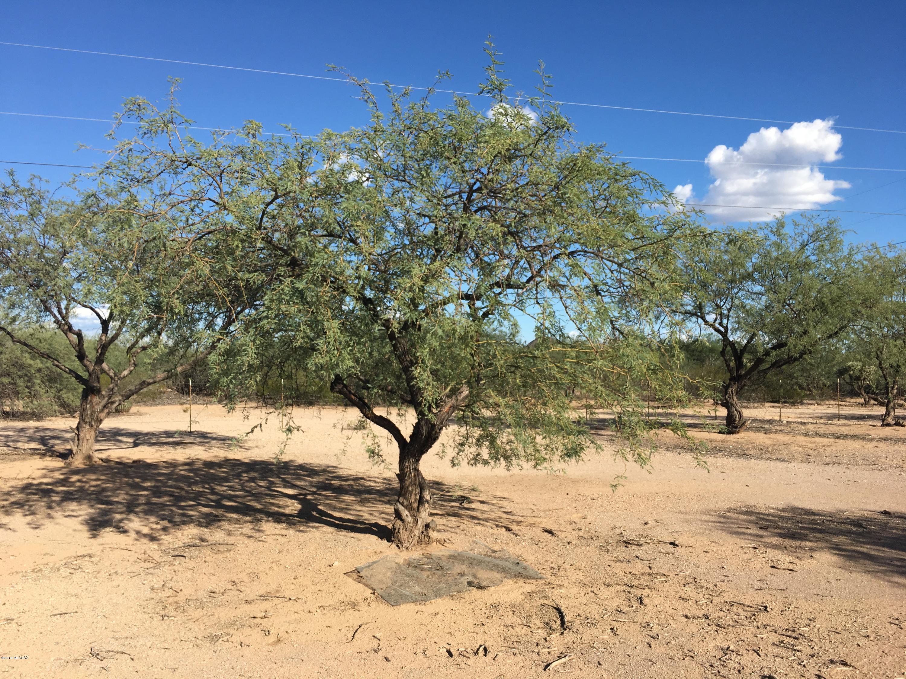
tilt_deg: +0.7
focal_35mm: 29
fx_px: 759
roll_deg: -0.1
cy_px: 340
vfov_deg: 48.2
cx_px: 453
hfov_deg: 61.7
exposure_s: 1/1508
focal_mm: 4.15
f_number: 2.2
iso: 25
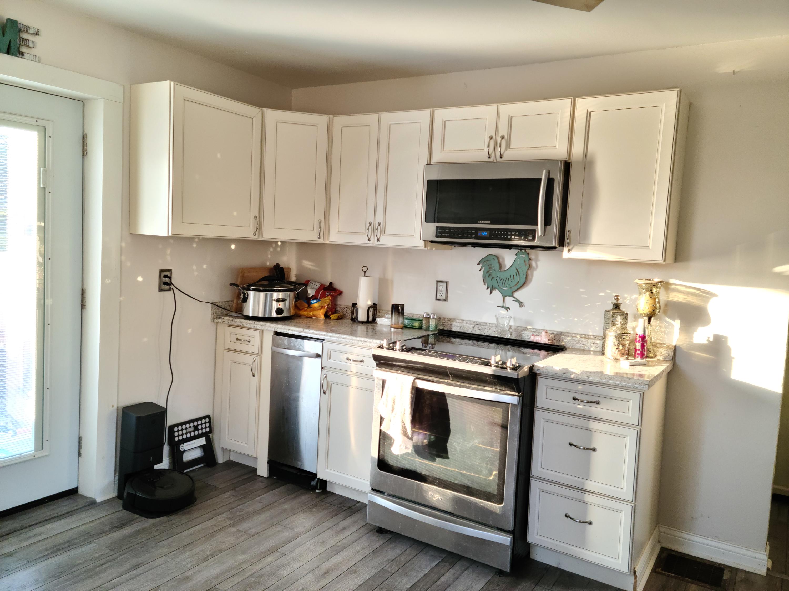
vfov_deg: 49.7
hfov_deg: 63.4
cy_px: 296
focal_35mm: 28
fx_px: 638
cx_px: 394
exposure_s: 1/39
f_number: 2
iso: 400
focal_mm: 5.9
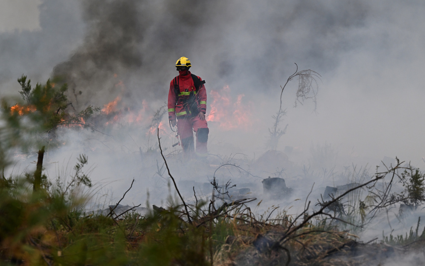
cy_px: 133
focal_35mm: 409
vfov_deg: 3.2
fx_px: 4738
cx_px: 212
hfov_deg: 5.1
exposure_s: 1/1250
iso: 1250
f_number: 13
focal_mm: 400
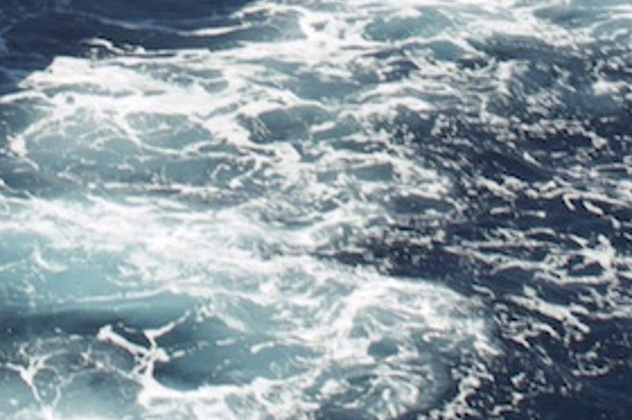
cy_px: -741
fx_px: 5190
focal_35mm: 296
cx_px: 65
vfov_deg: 4.5
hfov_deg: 7.0
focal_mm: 34
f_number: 8.5
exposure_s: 1/125
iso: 320
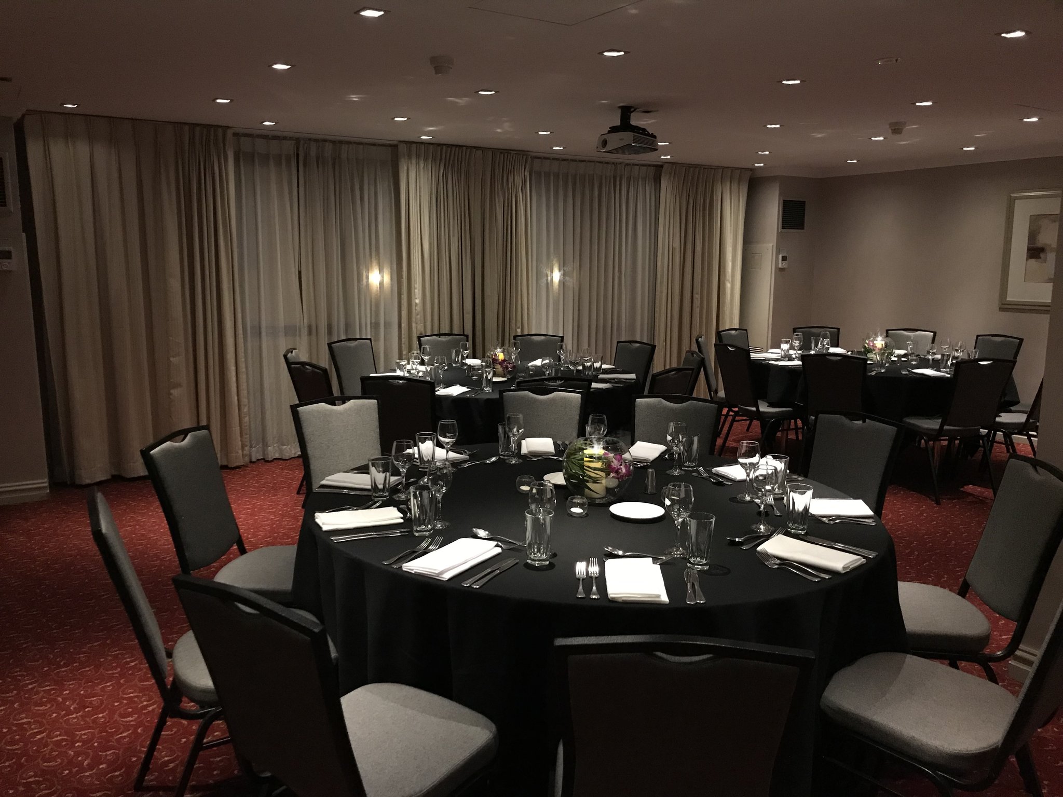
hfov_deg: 63.4
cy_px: 398
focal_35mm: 28
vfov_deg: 49.7
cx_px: 532
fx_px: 860
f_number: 1.8
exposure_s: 1/4
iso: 100
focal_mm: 3.99
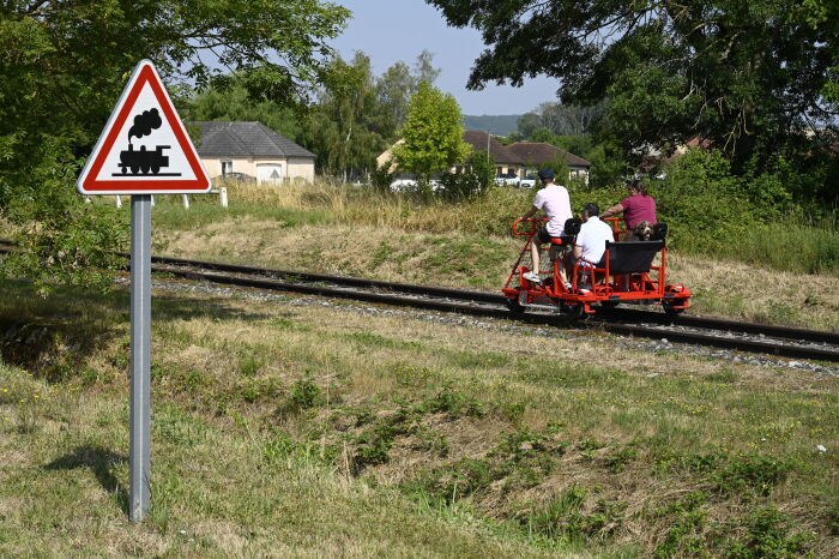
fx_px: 1724
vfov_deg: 18.4
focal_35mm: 74
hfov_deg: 27.4
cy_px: 280
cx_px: 420
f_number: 10
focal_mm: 74
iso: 320
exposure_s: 1/640
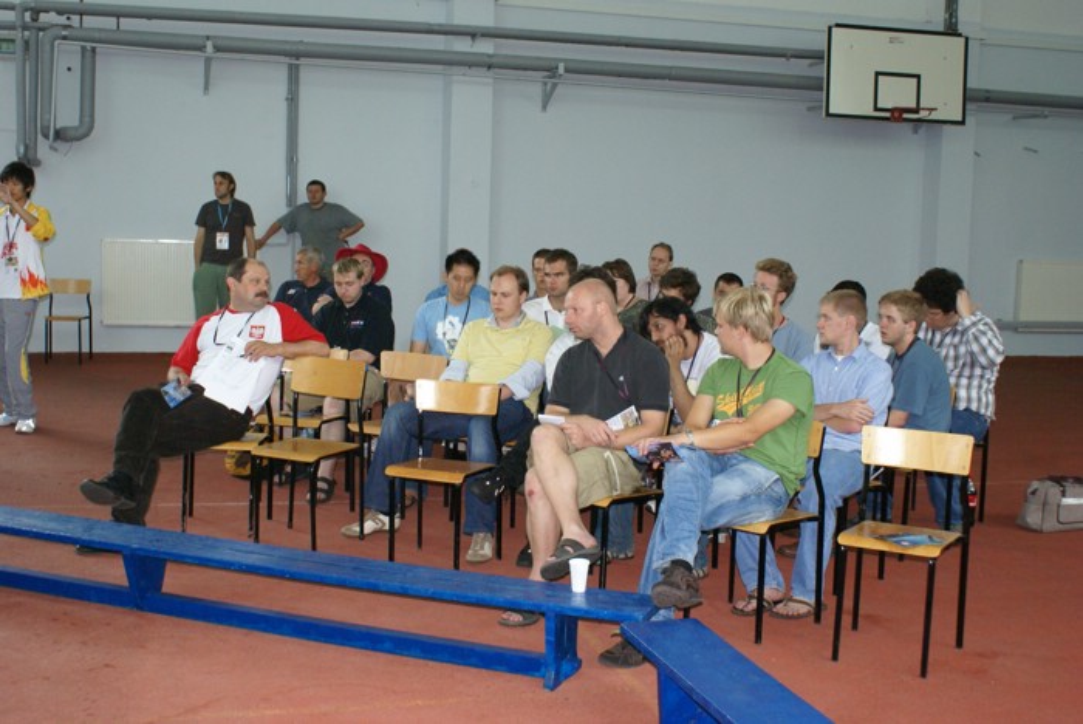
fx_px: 1265
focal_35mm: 42
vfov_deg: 32.0
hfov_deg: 46.4
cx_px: 542
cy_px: 362
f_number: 5.6
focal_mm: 28
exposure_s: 1/8
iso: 800
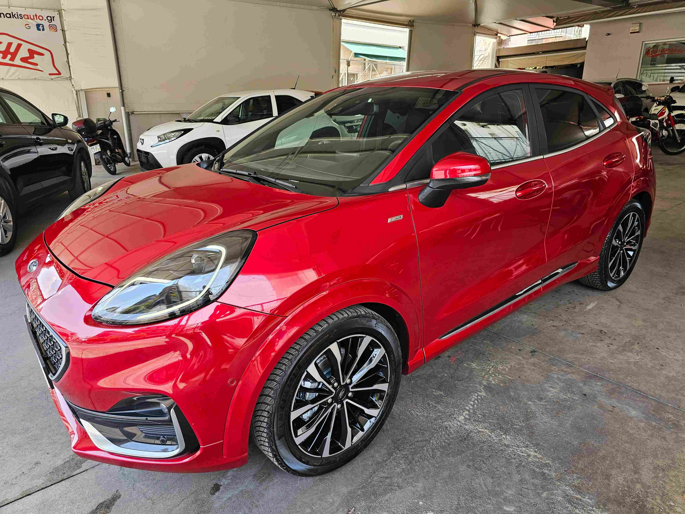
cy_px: 257
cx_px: 342
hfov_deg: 73.9
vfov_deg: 58.9
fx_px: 455
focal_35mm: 23
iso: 50
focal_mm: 6.3
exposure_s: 1/180
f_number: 1.7
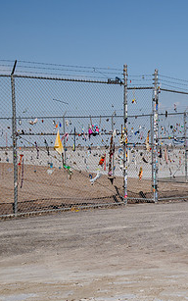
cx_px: 282
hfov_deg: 11.8
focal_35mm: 106
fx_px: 869
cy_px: 150
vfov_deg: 19.6
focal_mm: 55
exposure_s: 1/2000
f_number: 6.3
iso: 160
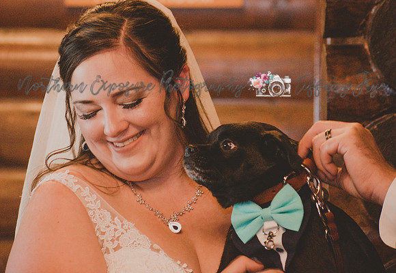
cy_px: 125
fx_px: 2411
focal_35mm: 217
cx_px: 173
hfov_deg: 9.4
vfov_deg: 6.5
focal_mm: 130
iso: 4000
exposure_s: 1/60
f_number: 4.8
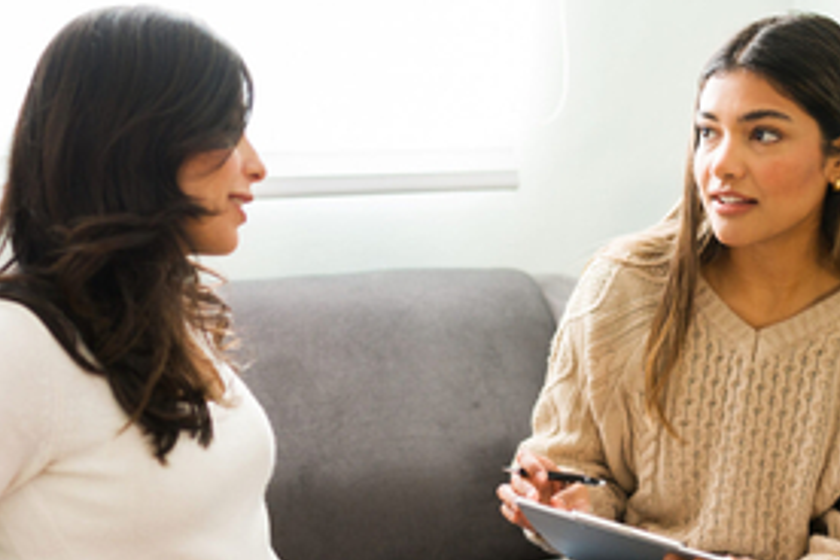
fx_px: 1773
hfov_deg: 26.6
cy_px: 432
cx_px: 393
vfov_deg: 17.8
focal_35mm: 76
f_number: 1.8
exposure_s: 1/160
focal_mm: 35
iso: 400
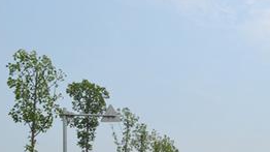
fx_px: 494
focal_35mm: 69
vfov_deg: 16.7
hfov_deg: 27.7
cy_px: 184
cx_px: 303
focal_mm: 18
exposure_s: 1/2000
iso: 360
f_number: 7.1
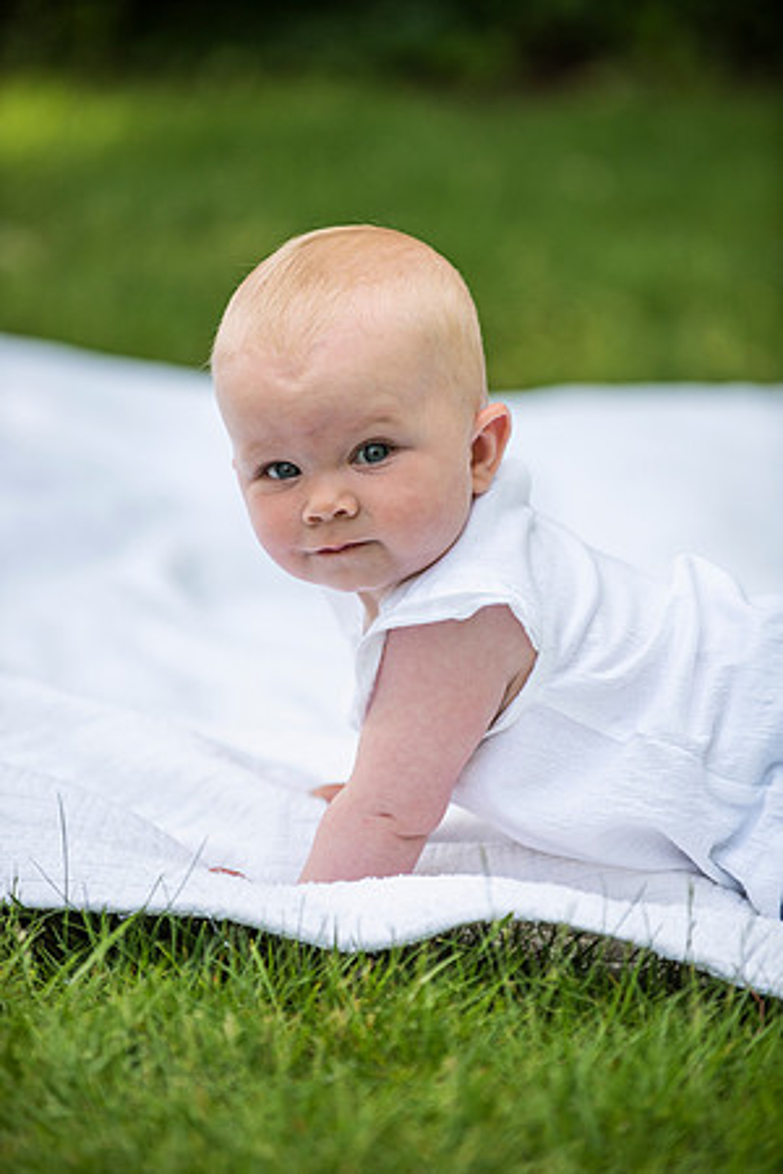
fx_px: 6524
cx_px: 392
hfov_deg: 6.9
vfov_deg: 10.3
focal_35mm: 200
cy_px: 587
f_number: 3.5
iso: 160
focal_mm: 200
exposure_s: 1/800
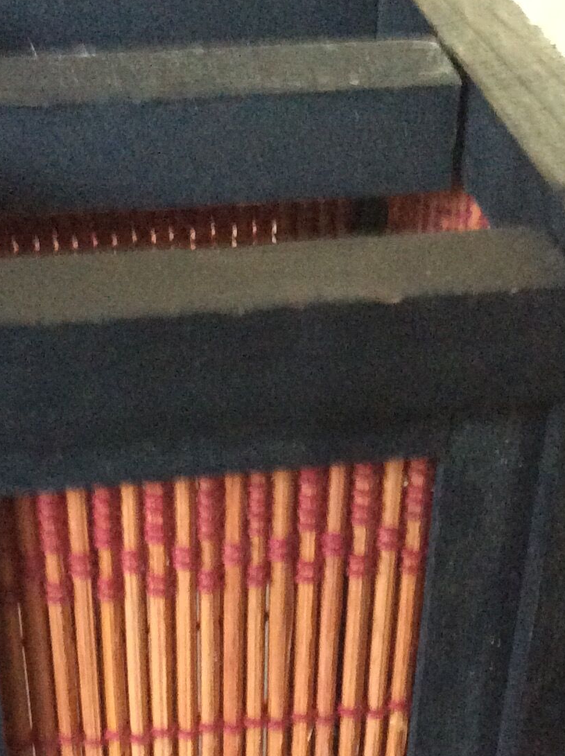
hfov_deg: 19.3
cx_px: 302
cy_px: 662
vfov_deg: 25.0
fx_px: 1658
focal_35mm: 76
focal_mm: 3.3
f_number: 2.4
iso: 250
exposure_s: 1/17
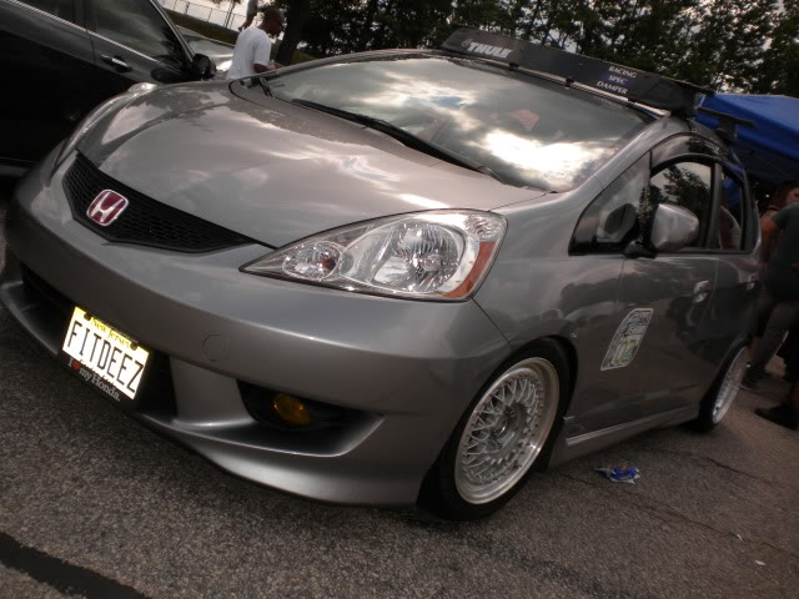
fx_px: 808
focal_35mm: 35
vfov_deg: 40.7
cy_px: 300
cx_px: 400
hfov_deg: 52.6
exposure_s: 1/886
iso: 80
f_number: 4.6
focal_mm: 6.3
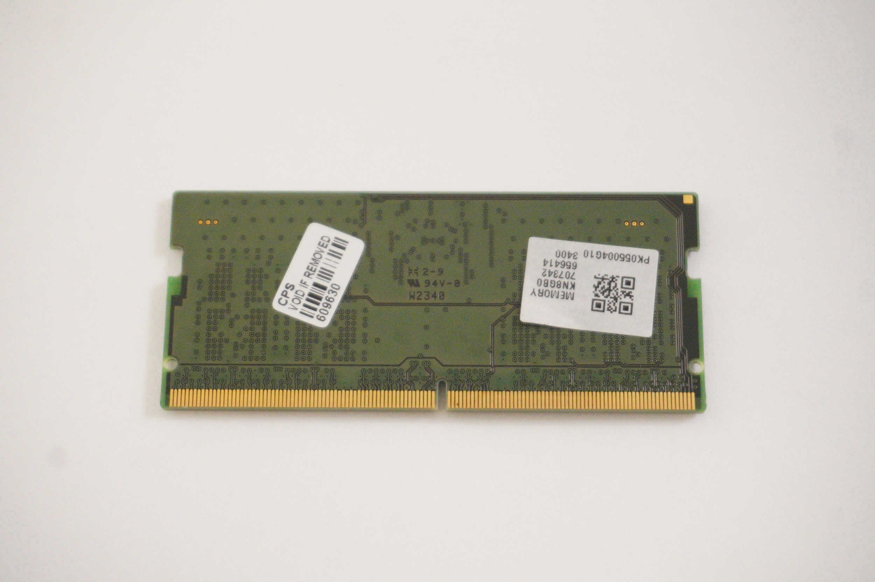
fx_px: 1676
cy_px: 291
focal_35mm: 69
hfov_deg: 29.3
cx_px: 438
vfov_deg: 19.7
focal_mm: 46
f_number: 5.6
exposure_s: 1/320
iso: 8000
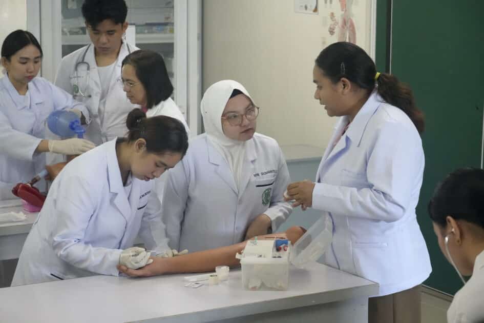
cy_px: 162
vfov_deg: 14.5
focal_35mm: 94
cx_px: 242
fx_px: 1270
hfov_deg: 21.6
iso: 5000
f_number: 5.6
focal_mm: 63
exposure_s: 1/160
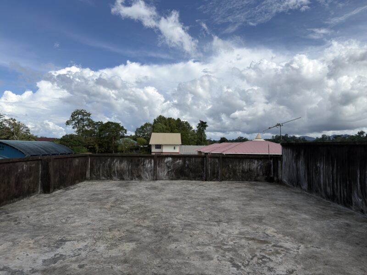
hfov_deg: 71.6
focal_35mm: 24
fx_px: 254
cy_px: 138
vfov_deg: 56.8
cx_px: 184
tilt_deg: +2.8
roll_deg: -0.1
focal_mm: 6.76
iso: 64
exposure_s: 1/6173
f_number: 1.78
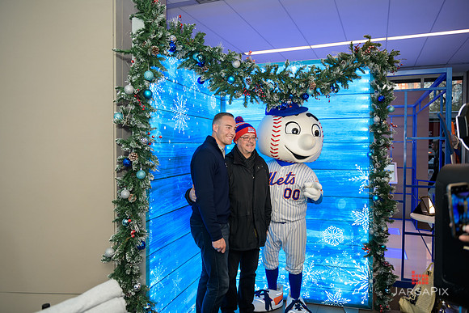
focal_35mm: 27
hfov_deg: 67.4
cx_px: 234
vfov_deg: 48.0
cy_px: 156
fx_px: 352
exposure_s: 1/125
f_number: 3.2
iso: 400
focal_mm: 27
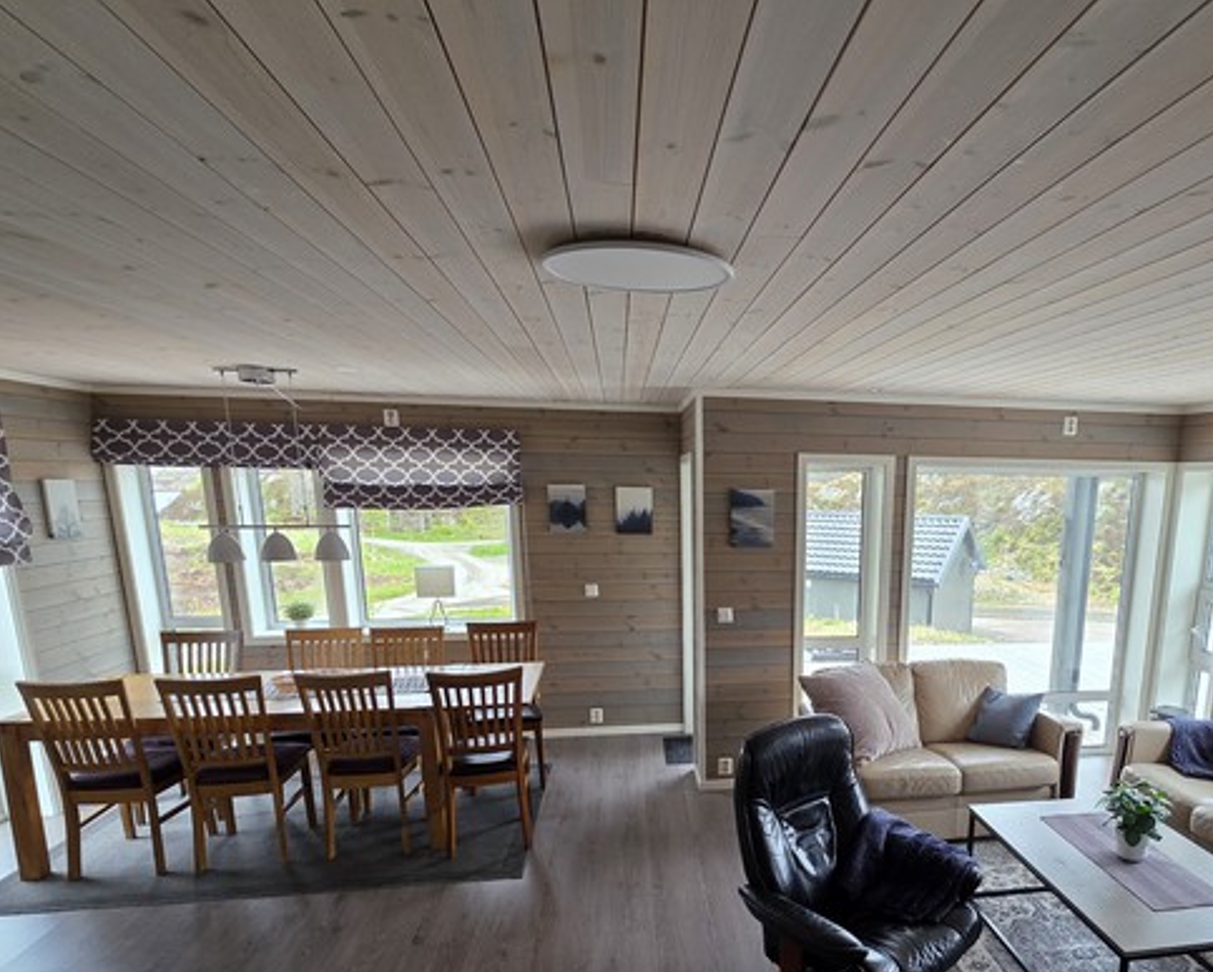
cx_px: 804
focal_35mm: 21
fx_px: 754
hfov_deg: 75.3
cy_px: 651
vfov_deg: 63.9
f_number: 1.9
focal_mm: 2.2
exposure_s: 1/100
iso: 100
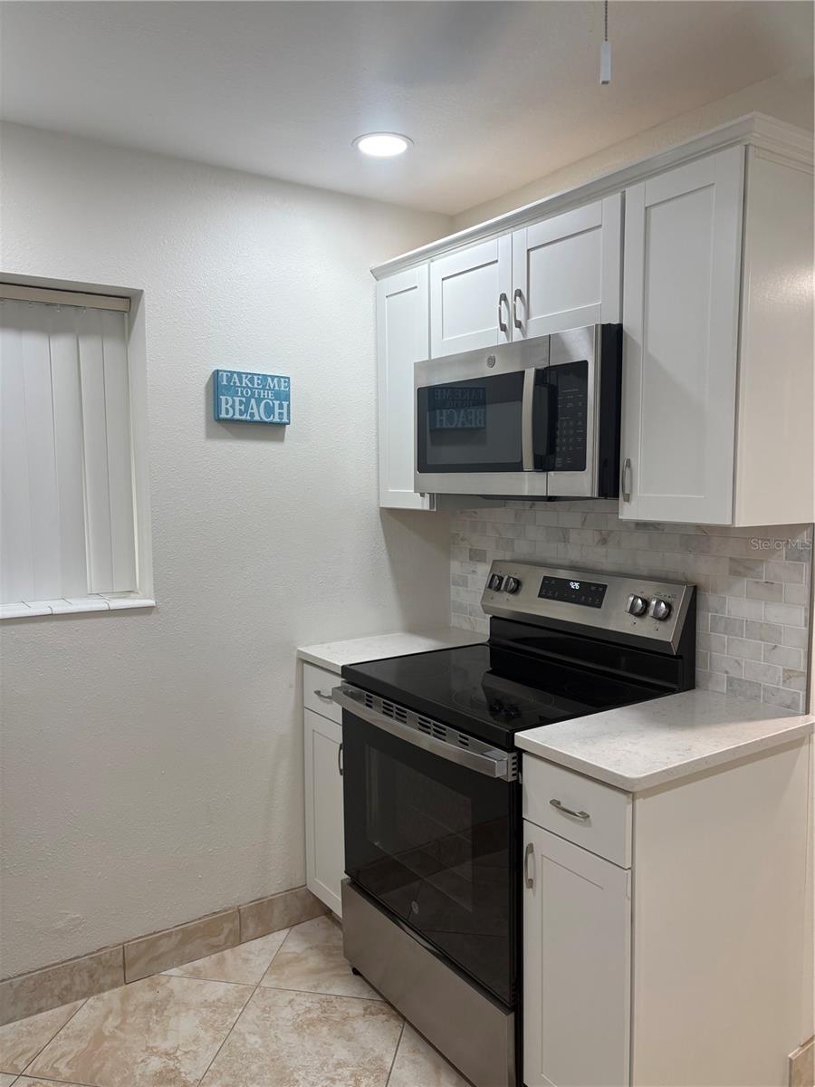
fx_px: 816
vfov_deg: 67.3
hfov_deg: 53.1
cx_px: 408
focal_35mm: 26
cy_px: 544
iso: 80
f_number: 1.6
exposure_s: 1/120
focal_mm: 5.96
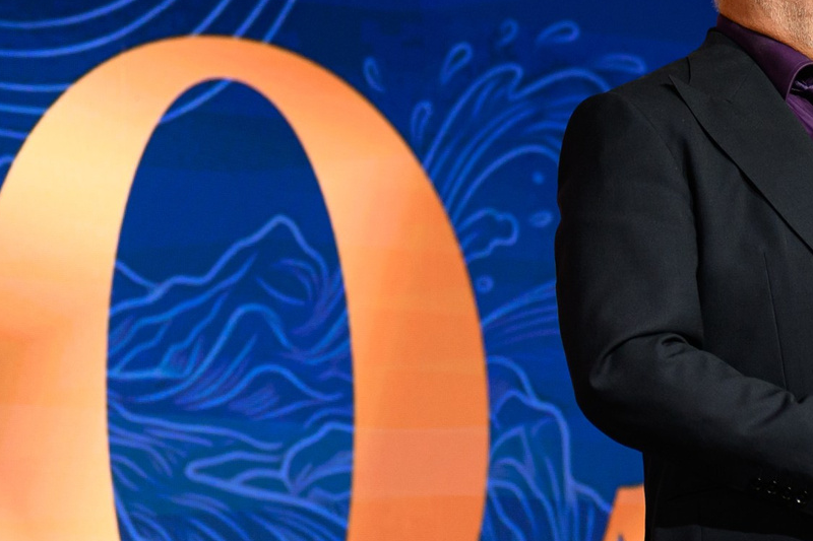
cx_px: 75
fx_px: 5780
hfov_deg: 8.0
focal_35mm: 256
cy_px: 107
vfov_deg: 5.4
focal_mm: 80
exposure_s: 1/200
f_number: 2.5
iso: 800
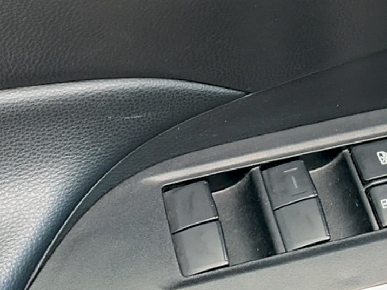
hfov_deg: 28.6
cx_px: 285
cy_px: 41
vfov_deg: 21.5
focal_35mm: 67
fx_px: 749
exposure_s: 1/60
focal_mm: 3
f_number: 1.8
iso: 40
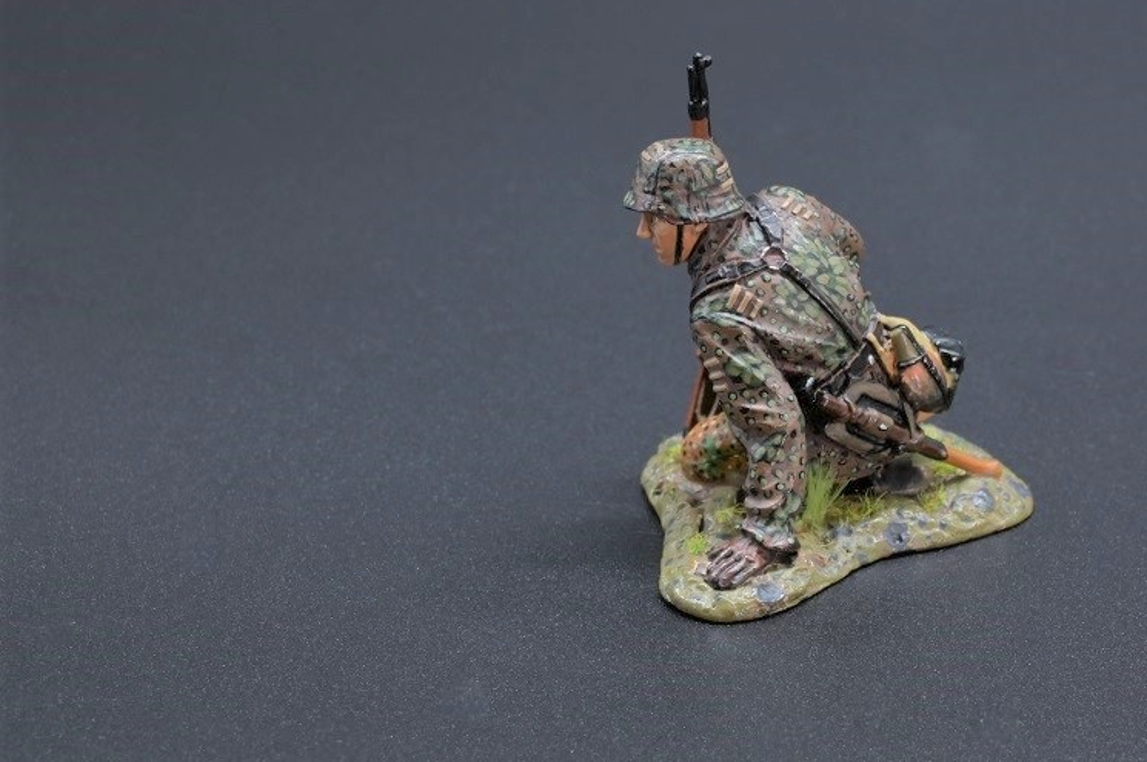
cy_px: 393
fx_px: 2992
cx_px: 767
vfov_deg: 14.5
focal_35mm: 94
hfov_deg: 21.6
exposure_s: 1.6
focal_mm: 70
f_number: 22
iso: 400
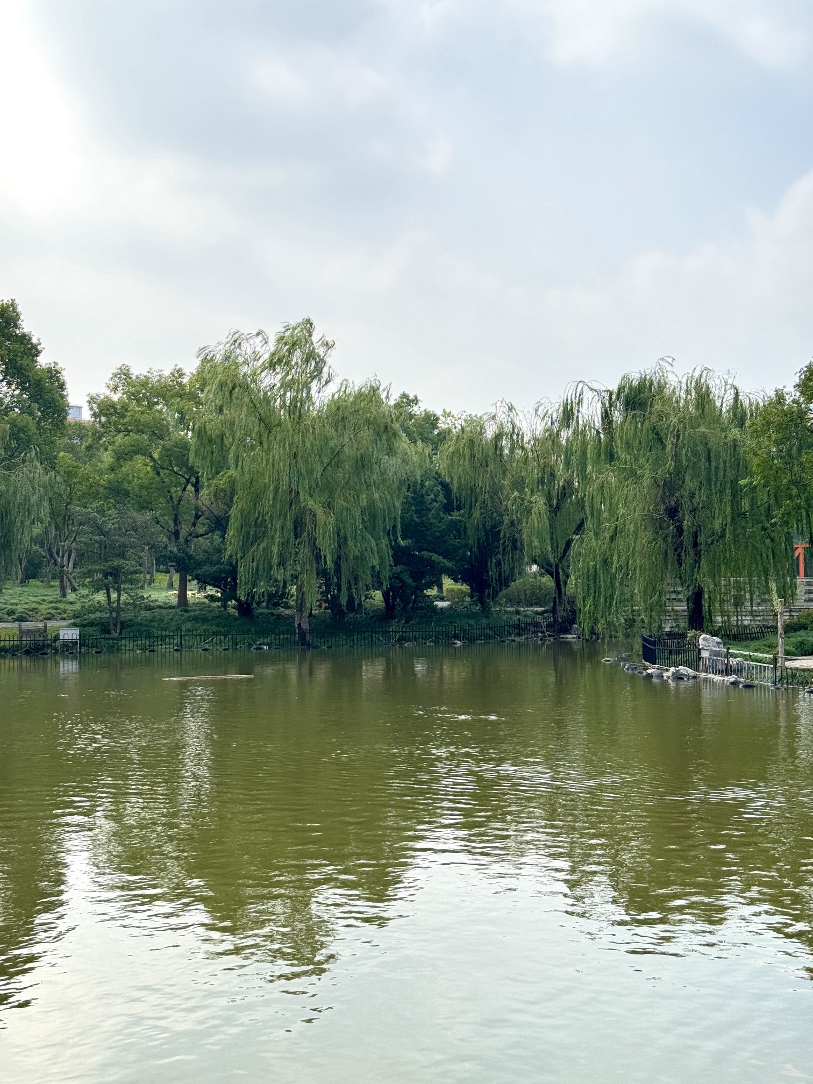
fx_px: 1503
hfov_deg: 30.3
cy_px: 542
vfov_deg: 39.7
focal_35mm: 48
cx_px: 406
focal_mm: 6.76
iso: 64
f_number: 1.78
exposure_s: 1/2513
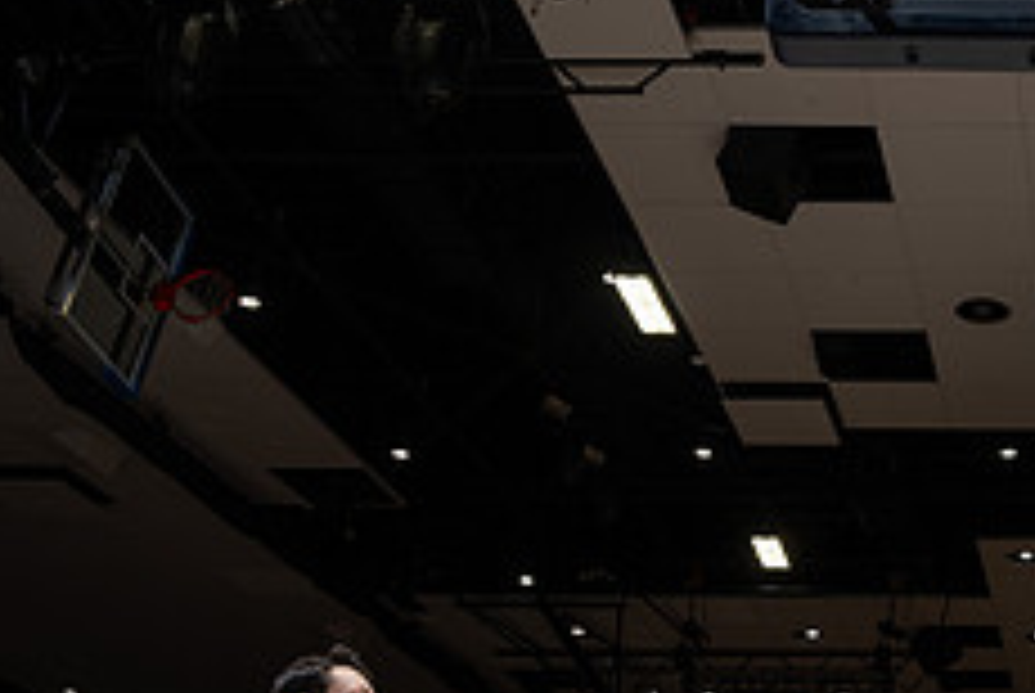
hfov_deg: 28.3
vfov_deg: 20.7
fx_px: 1842
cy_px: 659
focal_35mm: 64
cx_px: 1156
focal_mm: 25
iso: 100
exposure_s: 1/60
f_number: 6.3
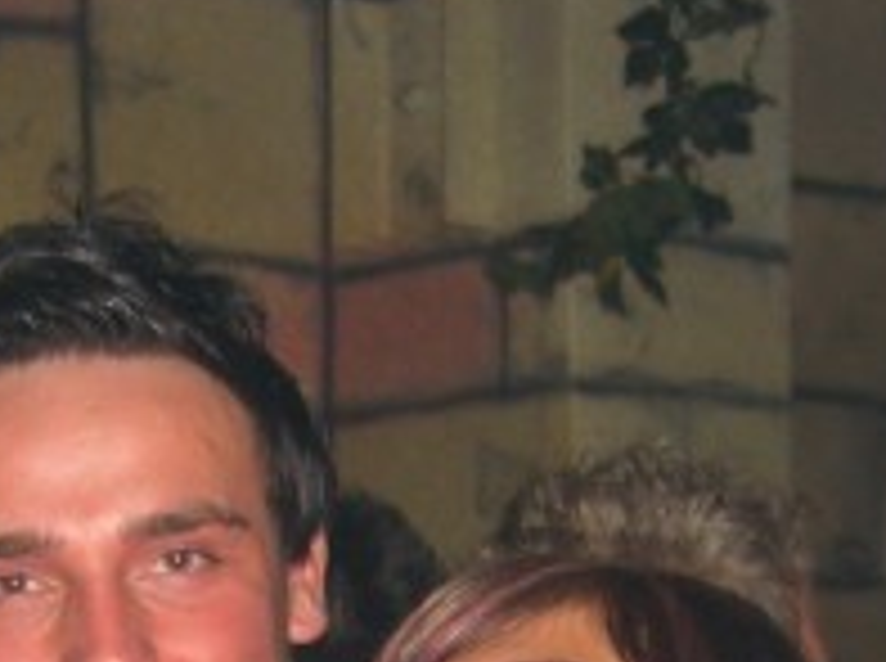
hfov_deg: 17.0
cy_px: 982
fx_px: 2964
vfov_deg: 12.2
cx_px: 427
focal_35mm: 116
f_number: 2.8
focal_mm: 7.9
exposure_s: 1/60
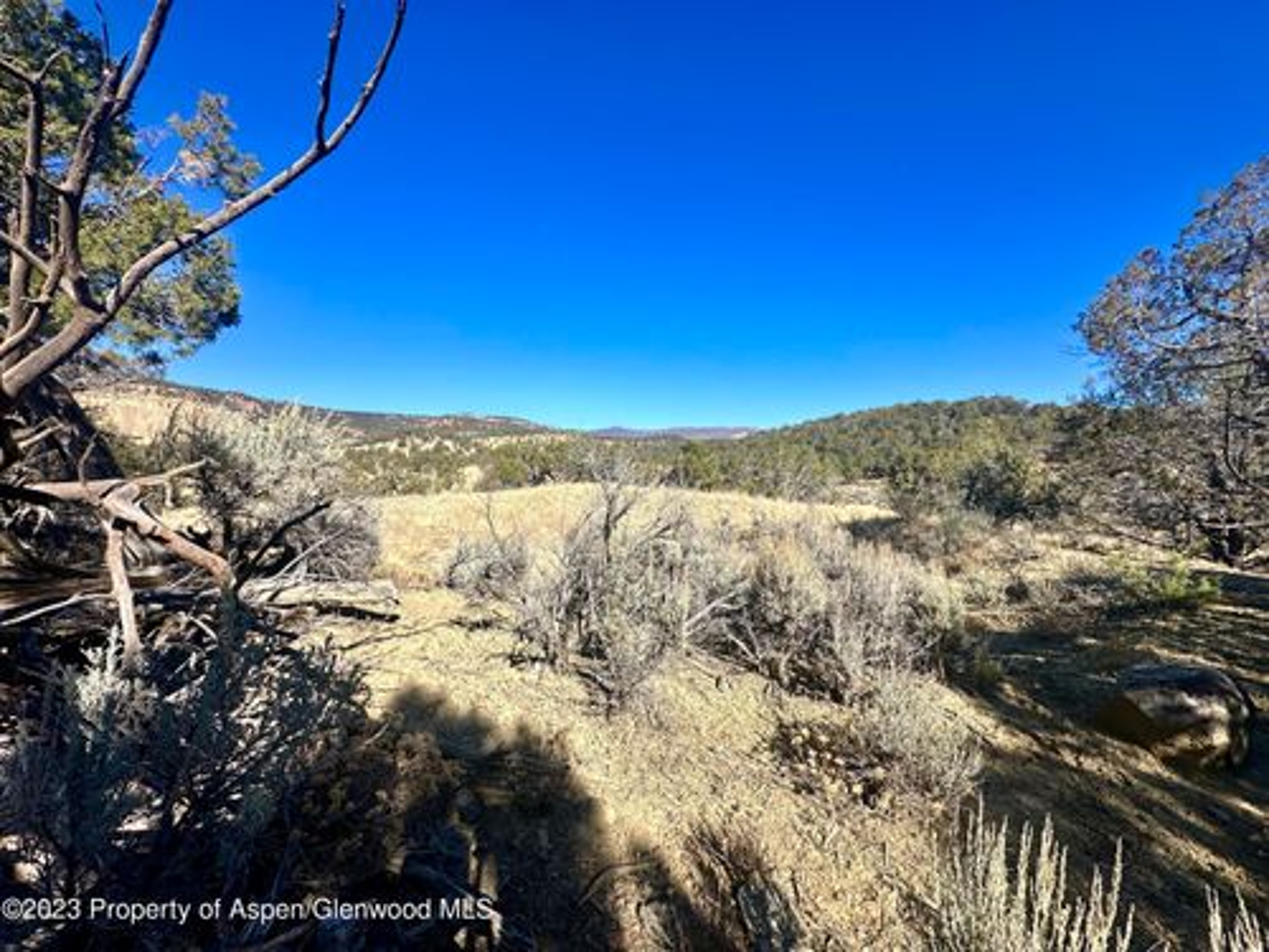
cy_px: 476
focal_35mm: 14
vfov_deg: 85.7
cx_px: 634
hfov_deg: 102.1
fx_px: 513
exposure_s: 1/1595
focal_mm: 2.22
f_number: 2.2
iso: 50
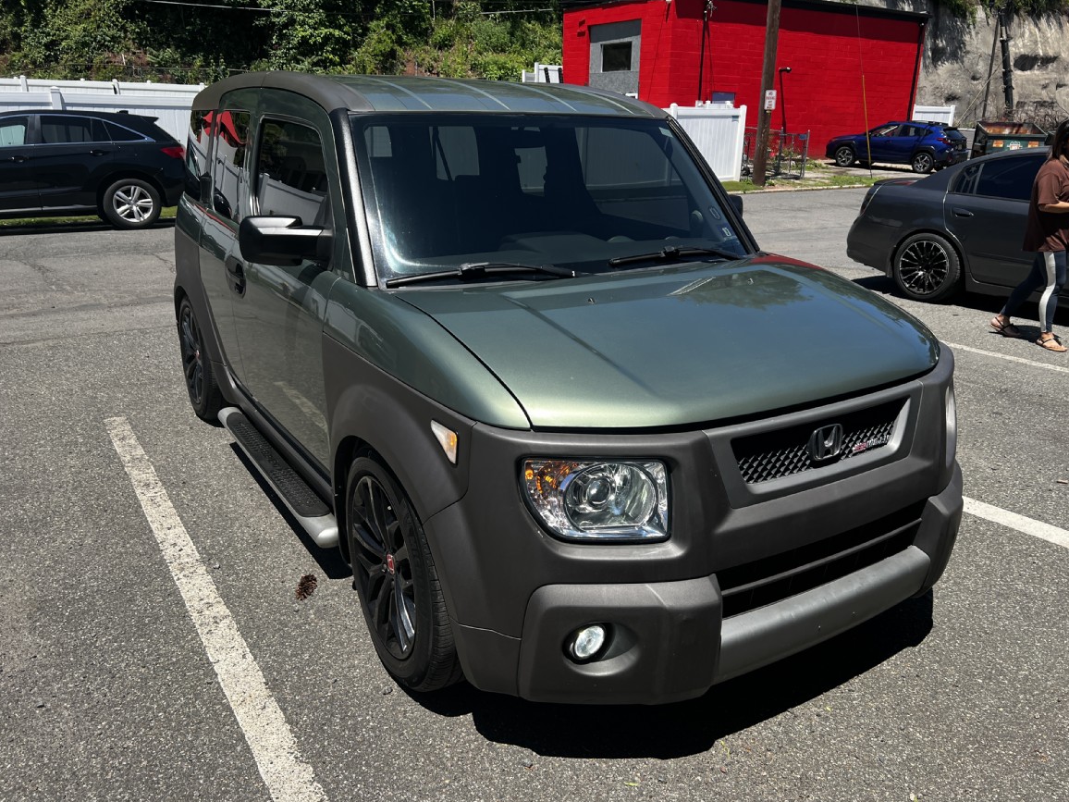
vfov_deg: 51.4
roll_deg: +0.0
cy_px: 399
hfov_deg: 65.3
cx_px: 547
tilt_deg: -17.5
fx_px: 834
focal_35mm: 27
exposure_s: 1/2762
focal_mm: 5.7
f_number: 1.5
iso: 50
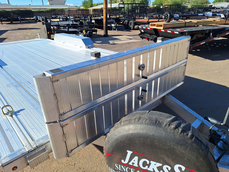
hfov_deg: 73.9
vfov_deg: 58.9
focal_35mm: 23
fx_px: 152
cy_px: 86
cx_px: 114
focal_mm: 5.54
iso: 40
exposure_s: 1/2433
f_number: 1.8
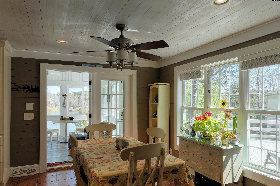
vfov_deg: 51.2
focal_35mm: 25
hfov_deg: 71.5
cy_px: 102
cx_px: 140
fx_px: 194
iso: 330
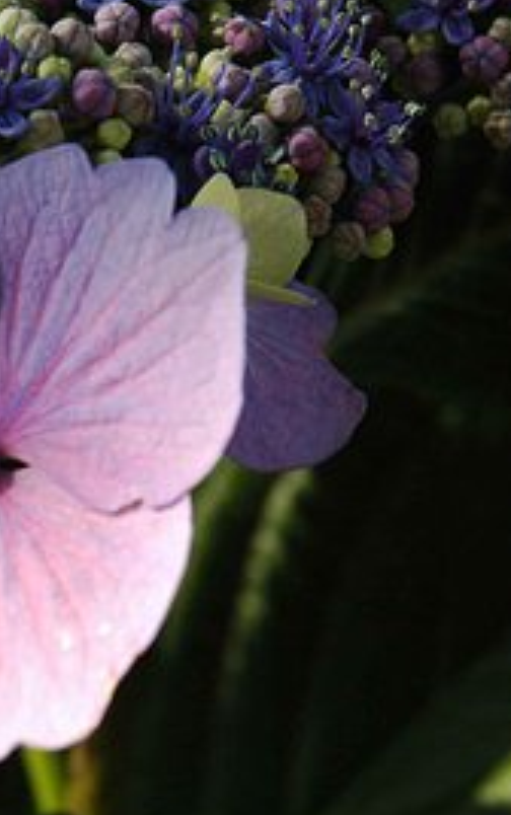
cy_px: 438
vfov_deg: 10.3
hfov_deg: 6.4
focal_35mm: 204
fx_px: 4536
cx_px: -27
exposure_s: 1/500
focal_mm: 70
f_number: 8
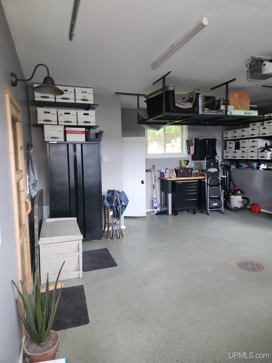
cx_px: 136
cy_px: 182
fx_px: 241
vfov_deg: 73.9
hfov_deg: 58.9
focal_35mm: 23
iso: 125
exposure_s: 1/12
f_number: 1.8
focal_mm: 5.4
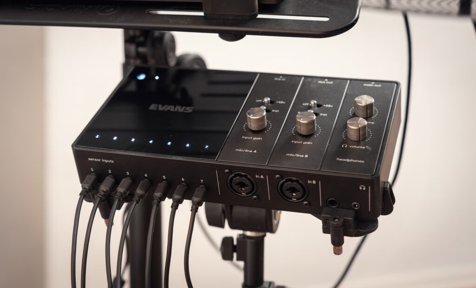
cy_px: 139
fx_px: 790
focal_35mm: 61
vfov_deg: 20.7
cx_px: 234
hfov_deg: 33.5
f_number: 4
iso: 125
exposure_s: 1/6
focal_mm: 58
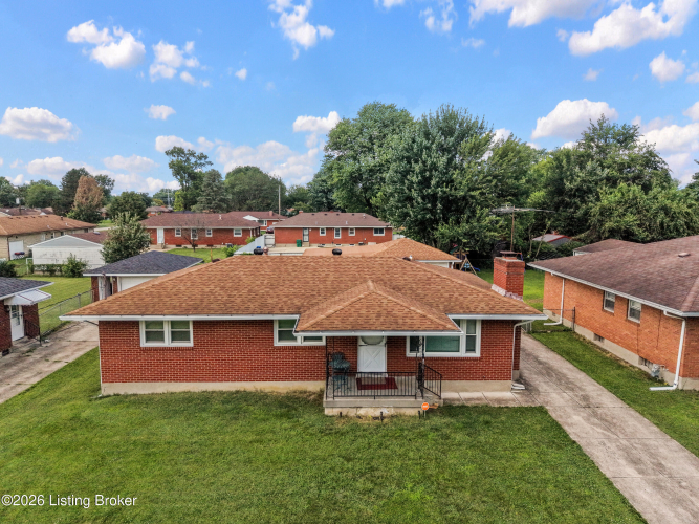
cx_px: 350
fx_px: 485
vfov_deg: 56.8
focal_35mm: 24
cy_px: 262
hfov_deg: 71.6
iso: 290
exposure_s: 1/4000
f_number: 1.8
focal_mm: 8.67
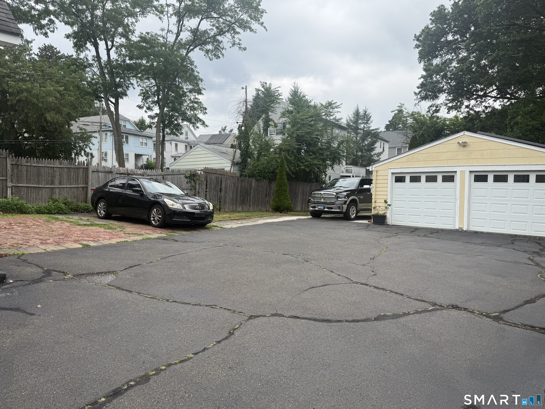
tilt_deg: -1.7
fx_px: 378
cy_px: 204
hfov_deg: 71.6
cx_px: 272
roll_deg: -1.3
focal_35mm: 24
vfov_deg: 56.8
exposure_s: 1/2370
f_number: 1.78
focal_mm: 6.76
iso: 80
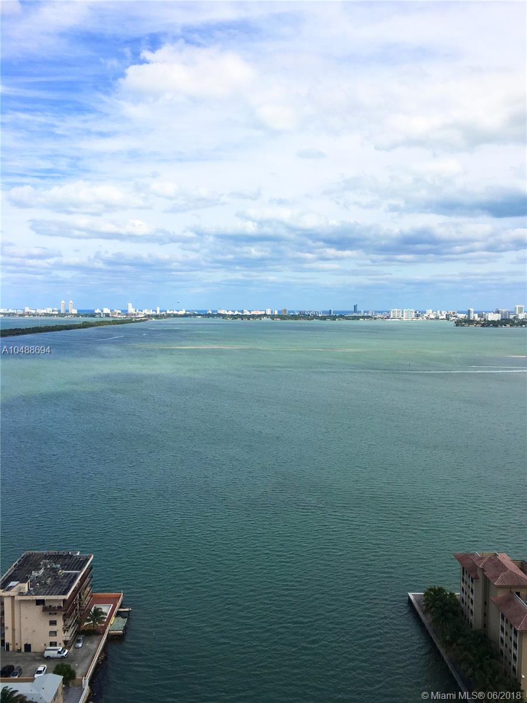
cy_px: 352
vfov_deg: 61.7
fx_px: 589
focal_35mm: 29
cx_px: 264
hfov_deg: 48.2
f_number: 2.2
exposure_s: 1/2404
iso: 25
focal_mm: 4.15
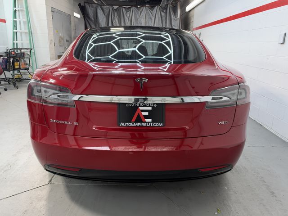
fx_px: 208
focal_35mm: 25
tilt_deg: -15.6
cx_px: 144
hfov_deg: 69.4
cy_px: 108
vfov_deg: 54.9
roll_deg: -1.7
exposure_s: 1/120
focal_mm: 6.93
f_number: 1.8
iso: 100
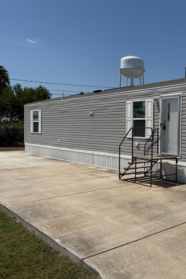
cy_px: 138
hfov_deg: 35.9
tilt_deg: -1.6
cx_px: 177
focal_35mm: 34
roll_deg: -1.2
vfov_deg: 55.8
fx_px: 263
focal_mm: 6.76
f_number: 1.78
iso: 80
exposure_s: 1/11905
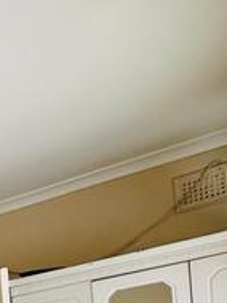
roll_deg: +4.8
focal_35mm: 59
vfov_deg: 26.0
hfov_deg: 20.2
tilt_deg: -3.0
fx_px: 517
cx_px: -141
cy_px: 431
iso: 160
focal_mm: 2.22
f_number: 2.2
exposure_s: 1/100
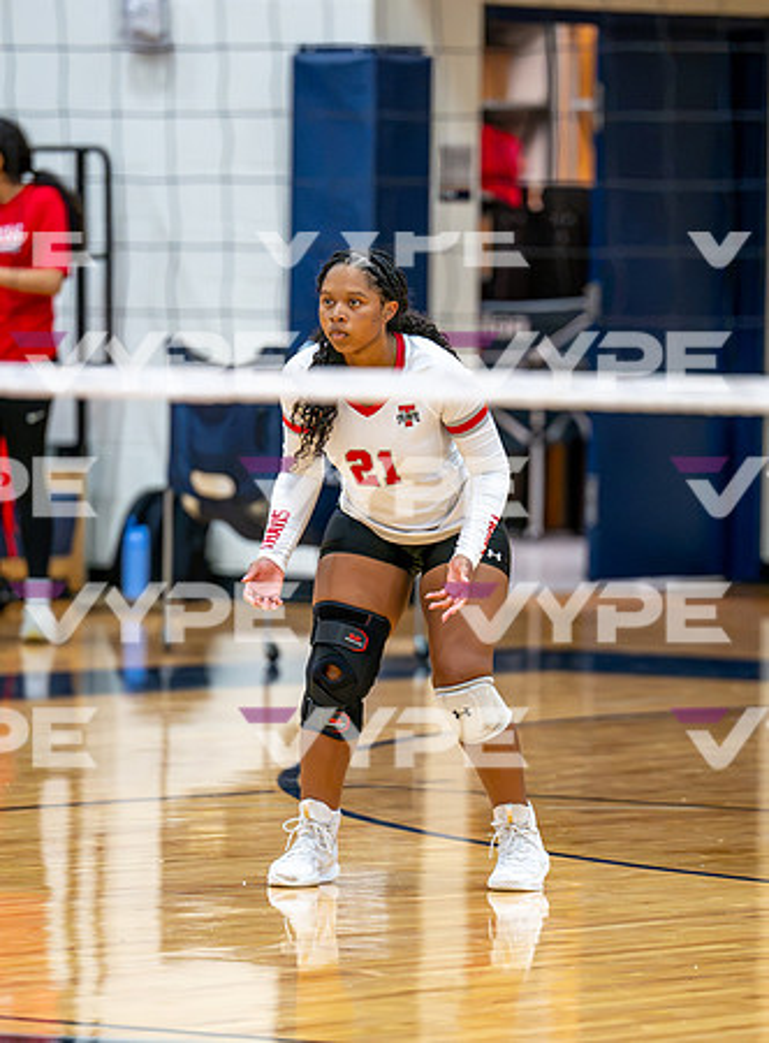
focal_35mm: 335
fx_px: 10021
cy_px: 583
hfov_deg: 4.4
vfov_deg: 6.0
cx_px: 385
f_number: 2.8
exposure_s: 1/800
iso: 4000
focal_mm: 200
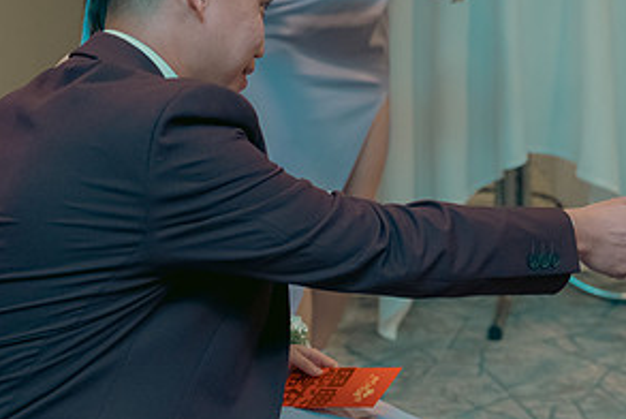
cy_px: 198
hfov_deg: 21.1
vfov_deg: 14.4
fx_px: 1654
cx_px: 513
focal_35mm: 95
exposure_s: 1/160
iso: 2500
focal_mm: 48
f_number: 3.5
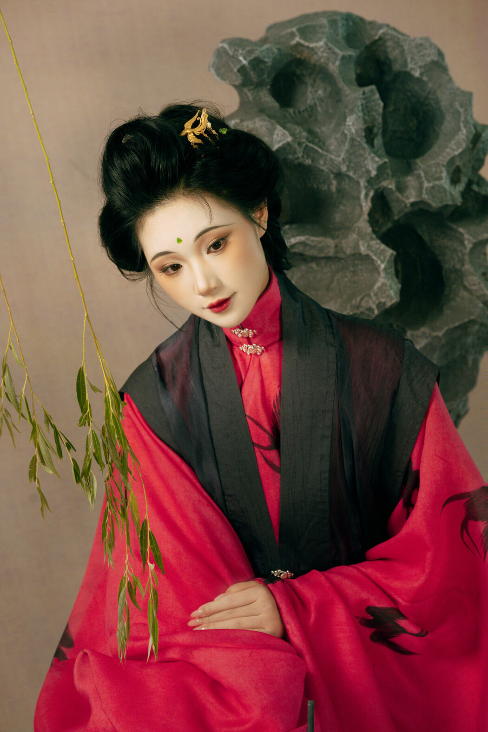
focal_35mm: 85
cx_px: 244
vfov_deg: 23.9
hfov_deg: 16.1
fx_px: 1728
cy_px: 366
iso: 1250
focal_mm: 85
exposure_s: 1/200
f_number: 5.6
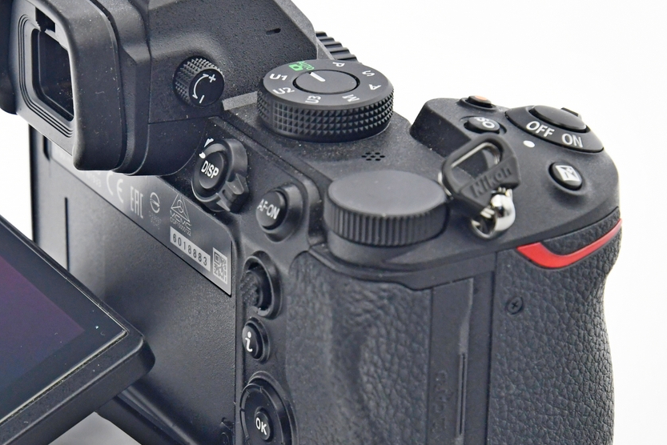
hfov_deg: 12.6
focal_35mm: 162
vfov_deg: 8.5
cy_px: 280
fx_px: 3002
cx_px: 167
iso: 1250
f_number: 8
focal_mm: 60
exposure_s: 1/125
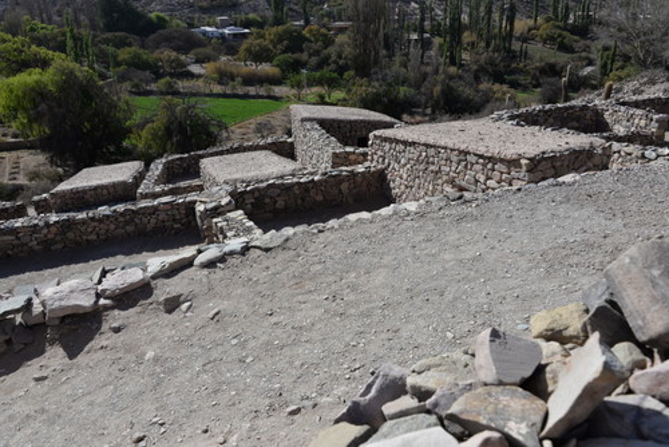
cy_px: 224
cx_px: 334
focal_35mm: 28
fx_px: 521
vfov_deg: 46.5
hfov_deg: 65.4
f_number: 8
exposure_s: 1/250
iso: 100
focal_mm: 28
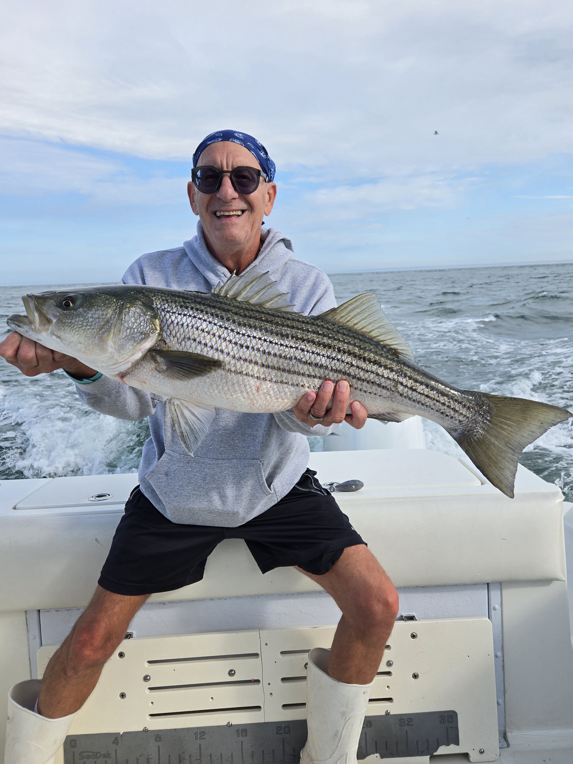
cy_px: 382
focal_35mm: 23
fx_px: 508
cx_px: 286
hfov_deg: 58.9
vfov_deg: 73.9
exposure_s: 1/1429
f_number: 1.8
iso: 25
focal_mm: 5.4
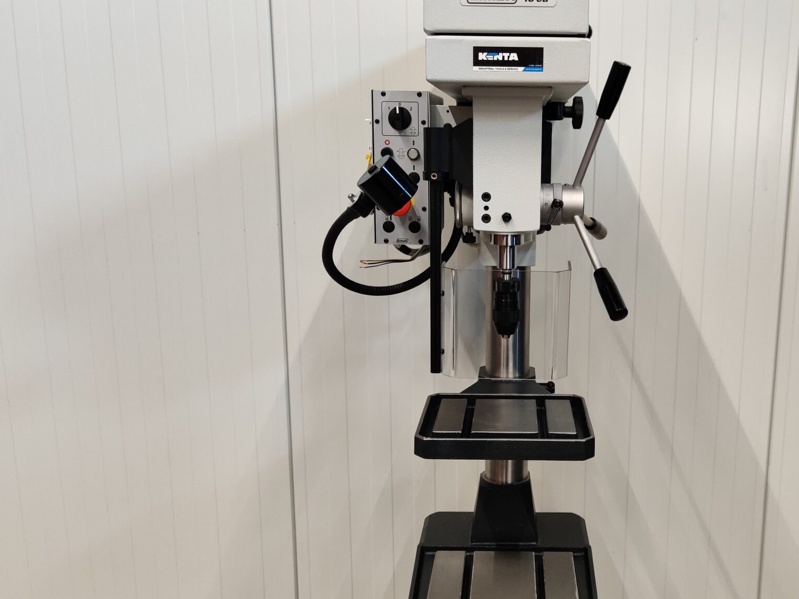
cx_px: 513
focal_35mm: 36
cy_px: 310
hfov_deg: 50.7
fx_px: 831
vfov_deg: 39.7
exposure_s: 1/50
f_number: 1.65
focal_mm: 4.75
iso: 640
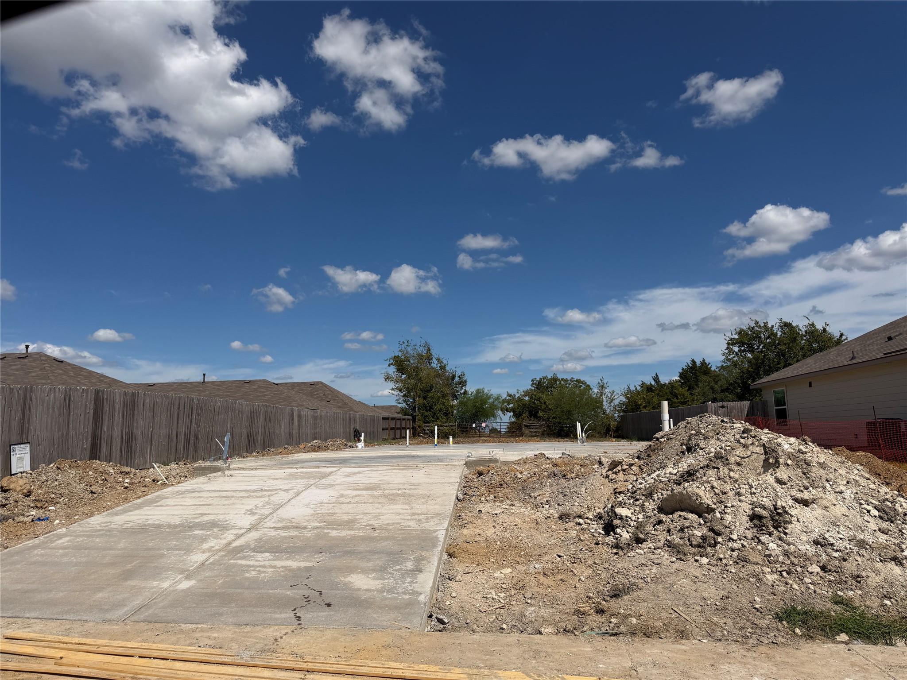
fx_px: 629
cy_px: 340
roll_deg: +1.5
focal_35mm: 24
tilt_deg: +7.4
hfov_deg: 71.6
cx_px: 454
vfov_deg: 56.8
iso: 80
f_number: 1.78
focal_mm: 6.76
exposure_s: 1/10309
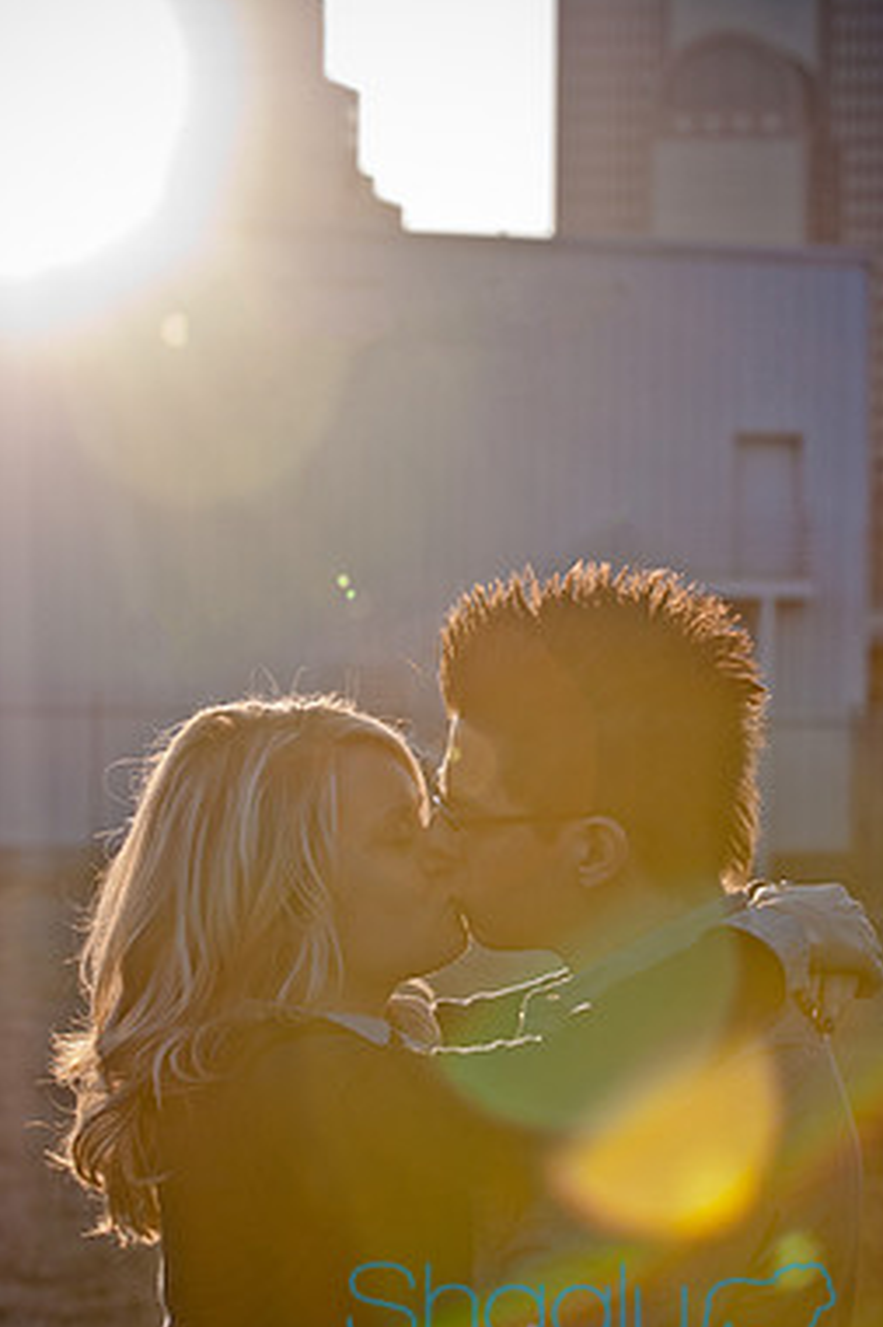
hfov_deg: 9.7
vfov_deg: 14.5
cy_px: 695
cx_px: 375
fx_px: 5229
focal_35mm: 142
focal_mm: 80
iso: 400
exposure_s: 1/500
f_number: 6.3
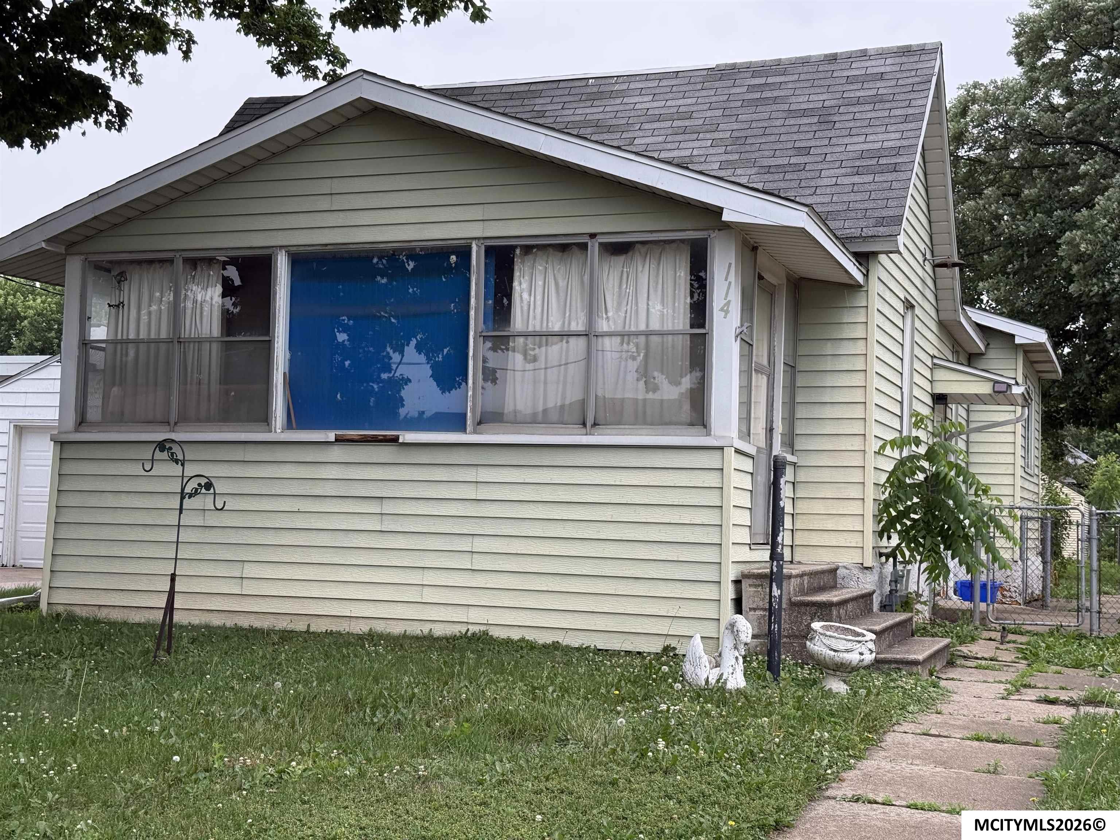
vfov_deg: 30.3
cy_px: 420
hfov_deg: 39.7
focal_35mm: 48
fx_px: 1553
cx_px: 560
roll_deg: -3.2
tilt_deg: +1.4
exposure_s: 1/232
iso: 80
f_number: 1.78
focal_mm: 6.76
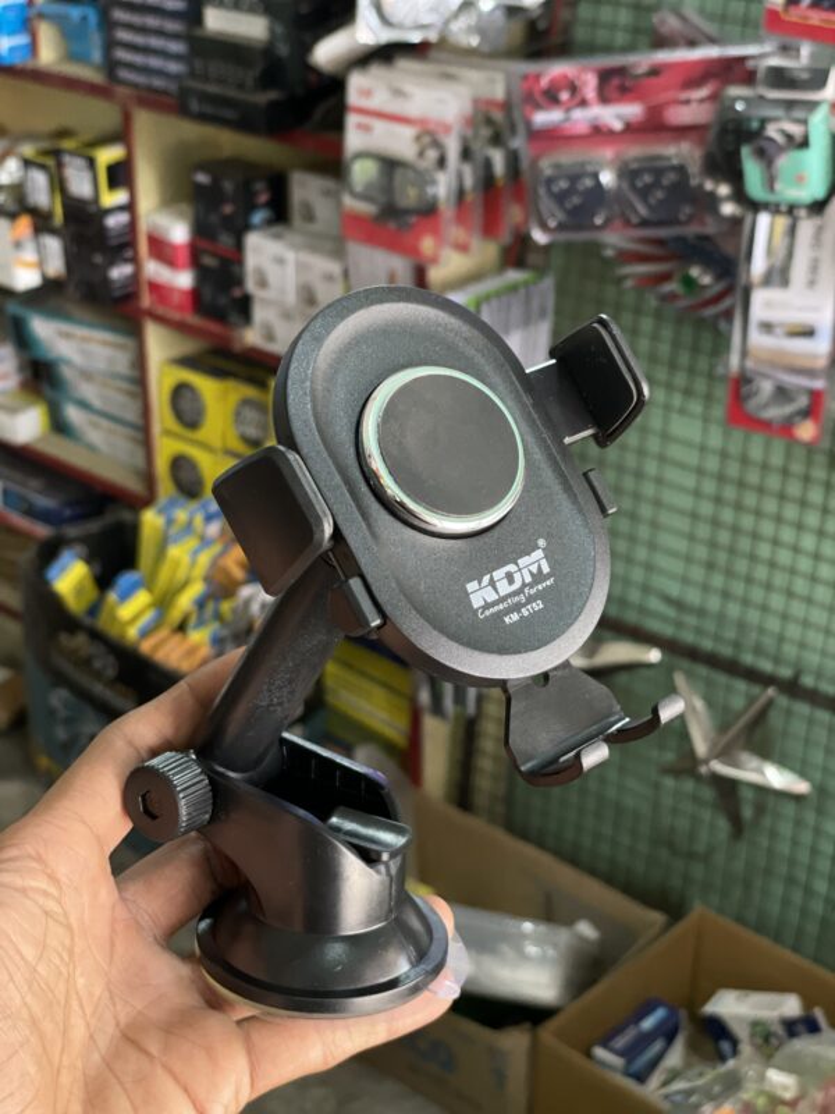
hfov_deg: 28.0
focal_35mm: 52
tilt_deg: -25.3
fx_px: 1672
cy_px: 557
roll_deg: +0.0
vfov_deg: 36.8
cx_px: 418
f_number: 2
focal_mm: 6
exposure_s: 1/100
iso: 250
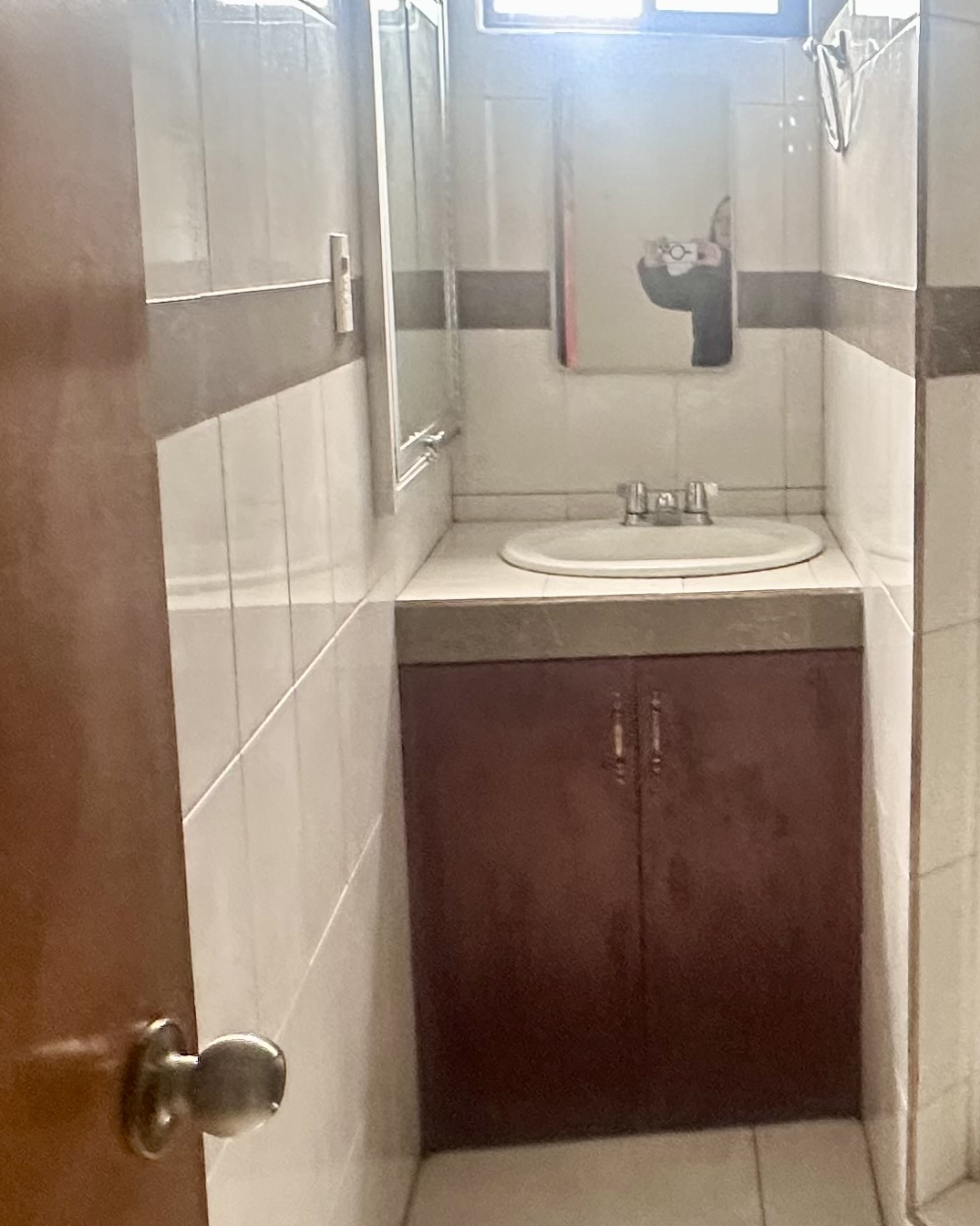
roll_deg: -0.2
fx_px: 1487
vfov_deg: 44.4
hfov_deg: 34.0
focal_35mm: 41
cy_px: 456
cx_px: 923
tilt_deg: -7.2
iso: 500
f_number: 2.2
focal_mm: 2.22
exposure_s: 1/60
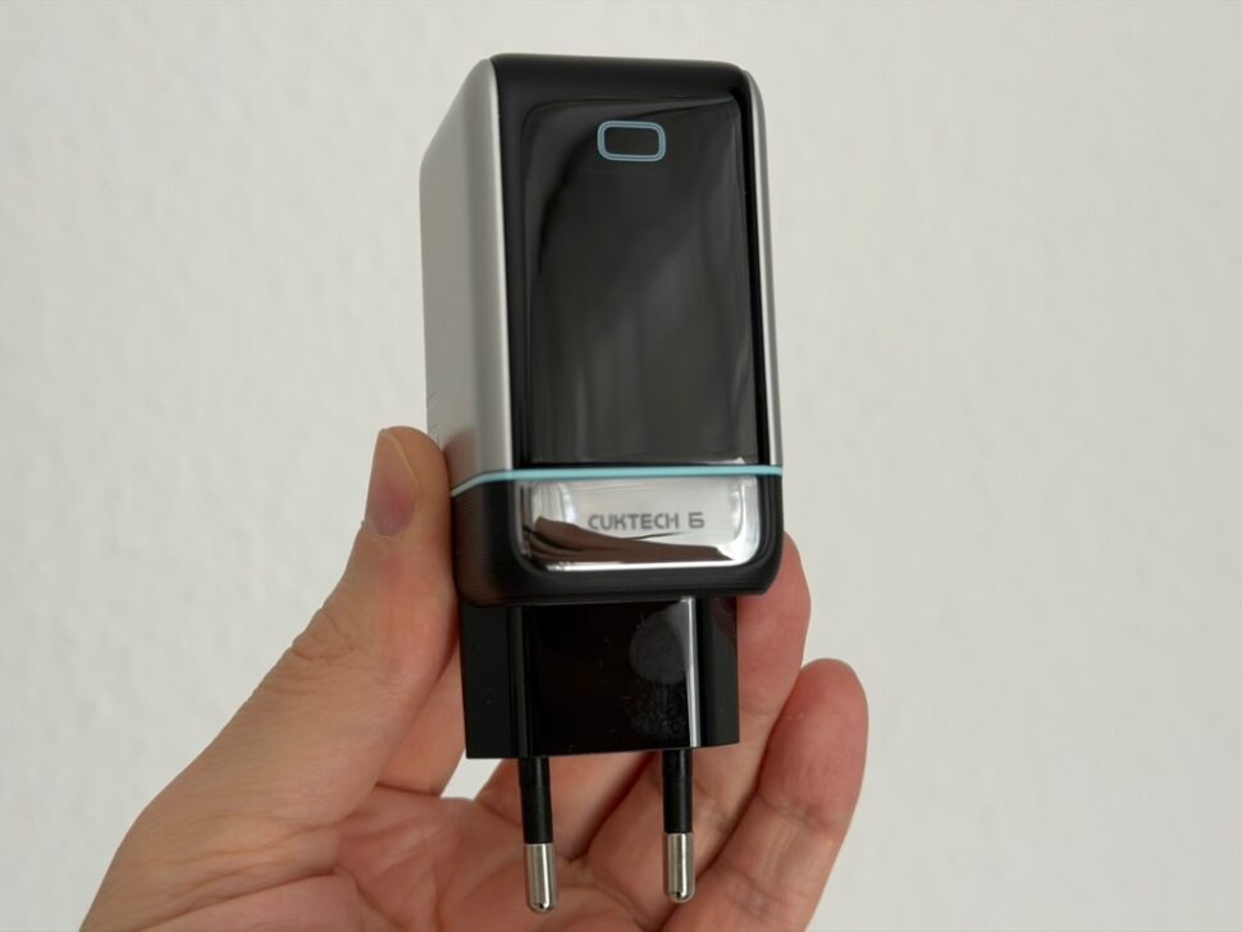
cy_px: 466
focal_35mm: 48
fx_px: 1723
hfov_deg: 39.6
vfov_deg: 30.3
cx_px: 621
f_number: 1.78
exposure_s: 1/162
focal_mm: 6.76
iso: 50
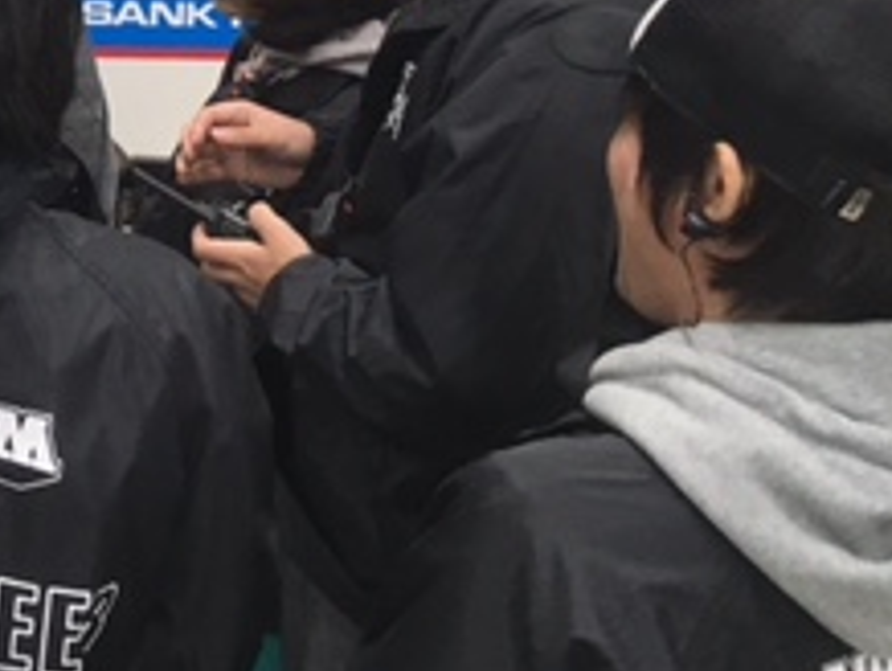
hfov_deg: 20.8
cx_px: -282
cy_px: -233
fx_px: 2193
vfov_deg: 16.3
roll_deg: -0.1
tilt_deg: -5.6
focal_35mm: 85
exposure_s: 1/30
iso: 40
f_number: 2.2
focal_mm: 4.15
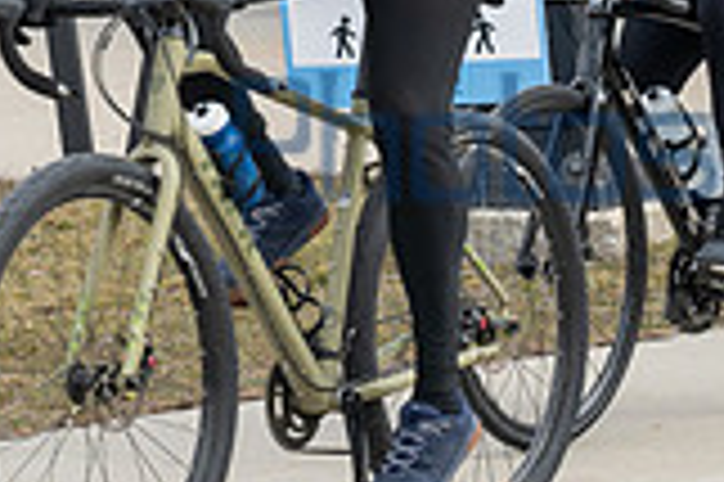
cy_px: -439
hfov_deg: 5.2
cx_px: -31
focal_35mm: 399
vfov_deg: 3.4
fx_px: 8016
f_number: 7.1
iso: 250
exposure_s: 1/320
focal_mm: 65
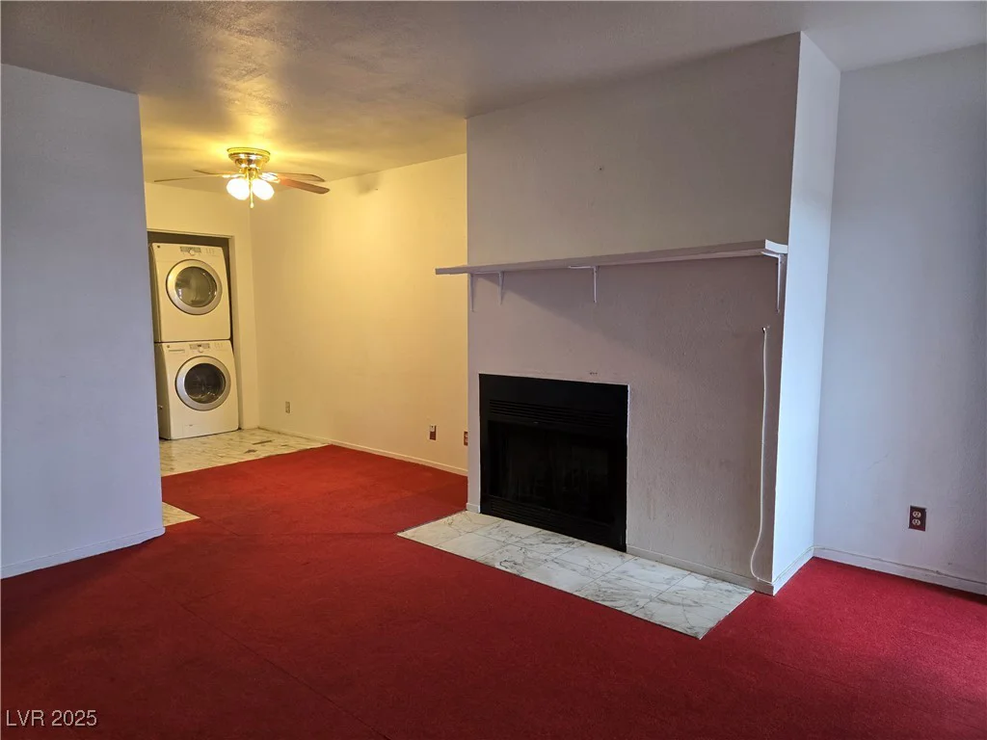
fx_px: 656
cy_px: 370
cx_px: 494
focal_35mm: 23
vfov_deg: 58.9
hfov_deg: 73.9
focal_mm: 5.4
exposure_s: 1/120
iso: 160
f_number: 1.8
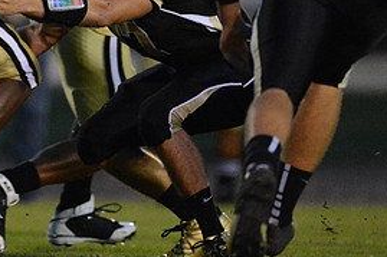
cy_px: 31
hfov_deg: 2.4
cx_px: 4
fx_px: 9271
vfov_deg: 1.6
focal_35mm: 863
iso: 12800
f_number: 2.8
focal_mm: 400
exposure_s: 1/800
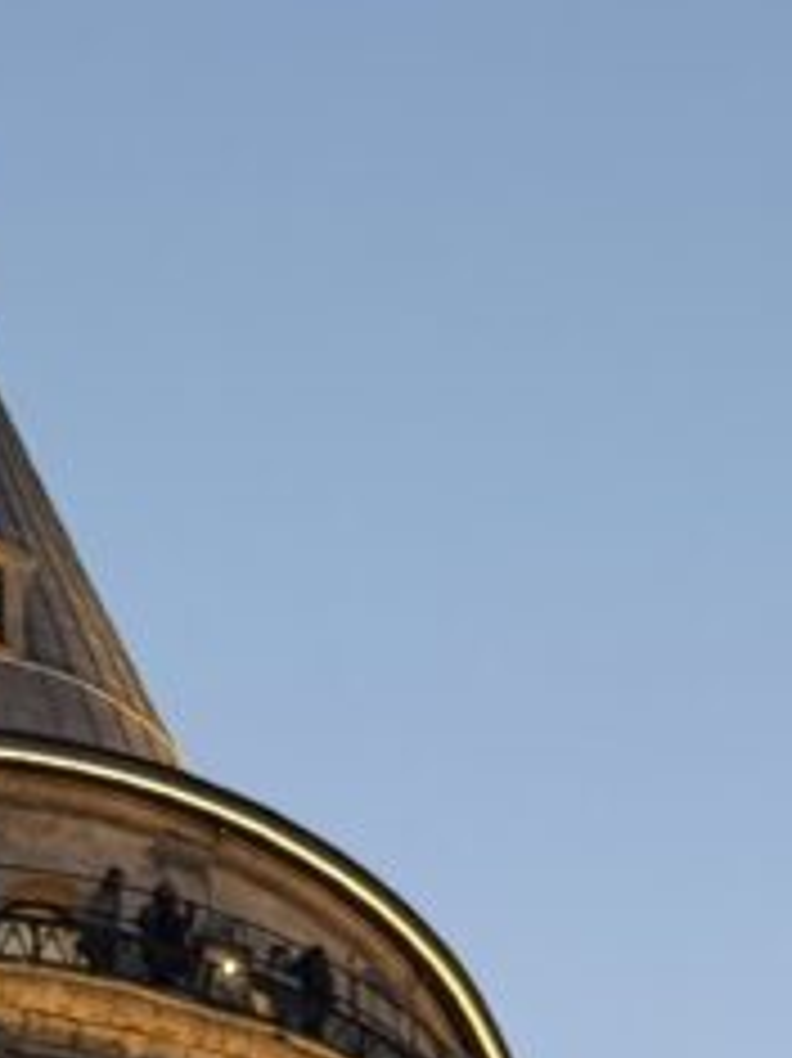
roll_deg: +1.0
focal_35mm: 209
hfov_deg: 7.1
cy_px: 1936
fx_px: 6382
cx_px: 220
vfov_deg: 9.0
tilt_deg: +33.2
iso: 250
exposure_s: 1/50
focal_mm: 6.76
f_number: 1.78
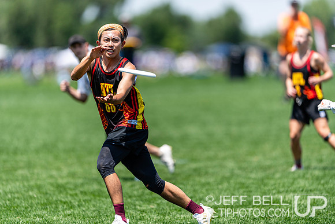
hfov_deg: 5.2
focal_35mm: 400
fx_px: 3723
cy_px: 112
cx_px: 168
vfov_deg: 3.4
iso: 160
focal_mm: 400
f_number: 2.8
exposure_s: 1/2500
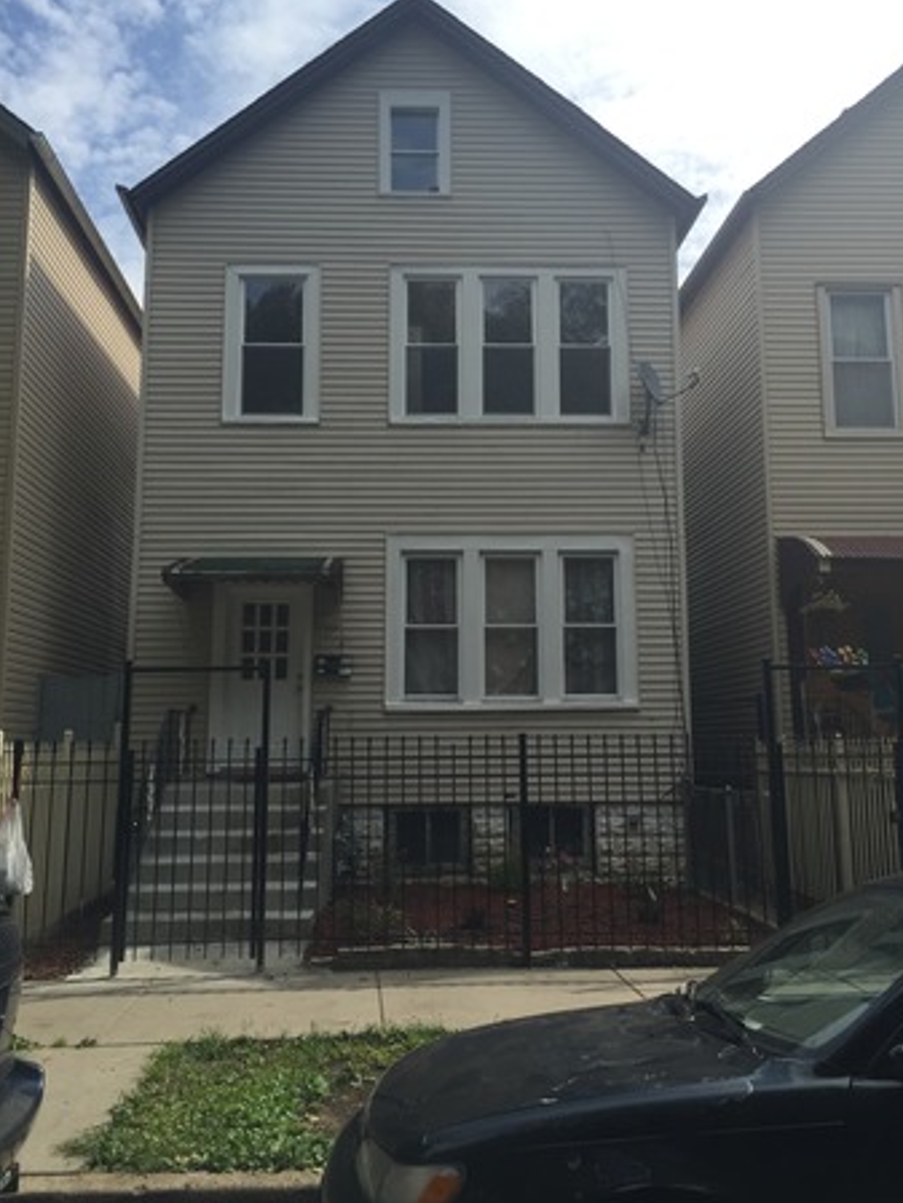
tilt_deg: +9.7
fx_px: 1078
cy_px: 563
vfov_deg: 58.3
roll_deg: +0.2
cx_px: 429
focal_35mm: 31
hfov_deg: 45.4
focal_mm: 4.15
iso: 32
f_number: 2.2
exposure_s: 1/2083
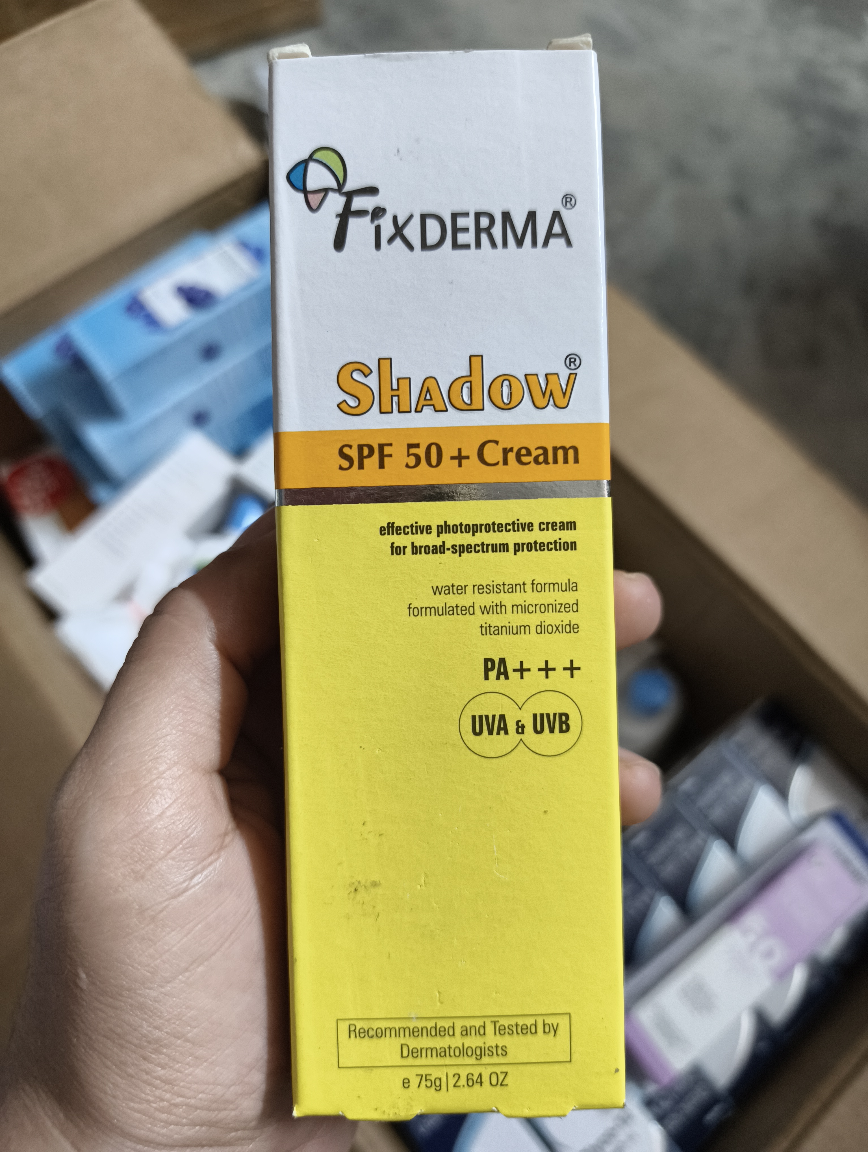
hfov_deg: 56.9
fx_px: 800
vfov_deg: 71.5
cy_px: 576
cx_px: 434
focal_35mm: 24
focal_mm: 5.56
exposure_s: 1/50
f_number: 1.87
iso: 1047
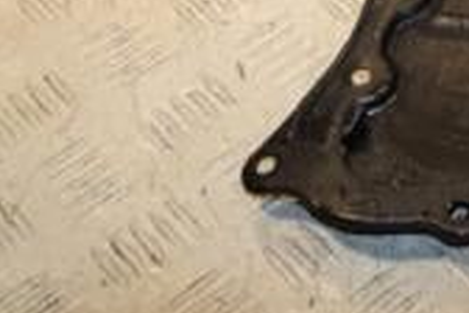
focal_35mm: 139
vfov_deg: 9.6
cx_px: 743
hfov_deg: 13.7
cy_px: -134
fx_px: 1811
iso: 800
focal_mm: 26
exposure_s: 1/200
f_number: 5.6
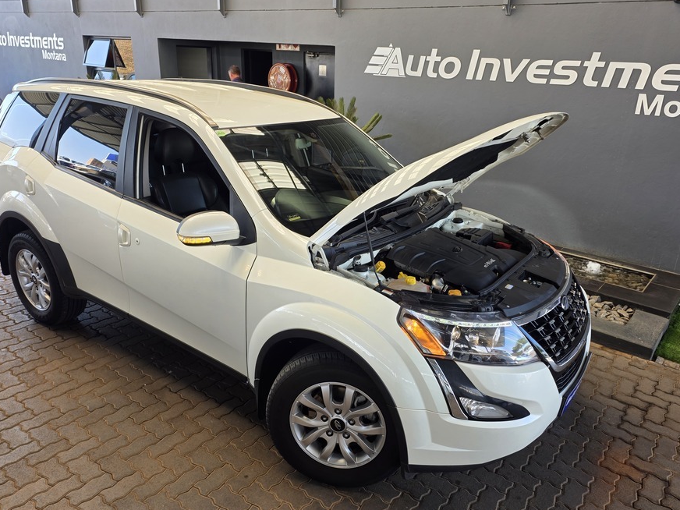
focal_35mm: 27
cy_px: 246
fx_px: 530
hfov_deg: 65.3
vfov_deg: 51.3
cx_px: 357
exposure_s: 1/61.6
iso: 20
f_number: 1.7
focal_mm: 6.25
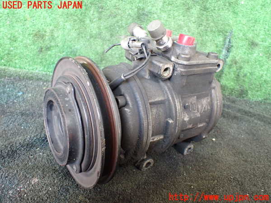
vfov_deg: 46.8
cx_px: 136
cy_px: 102
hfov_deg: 60.0
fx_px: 235
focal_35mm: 30
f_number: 2.3
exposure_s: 1/100
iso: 800
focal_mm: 5.4
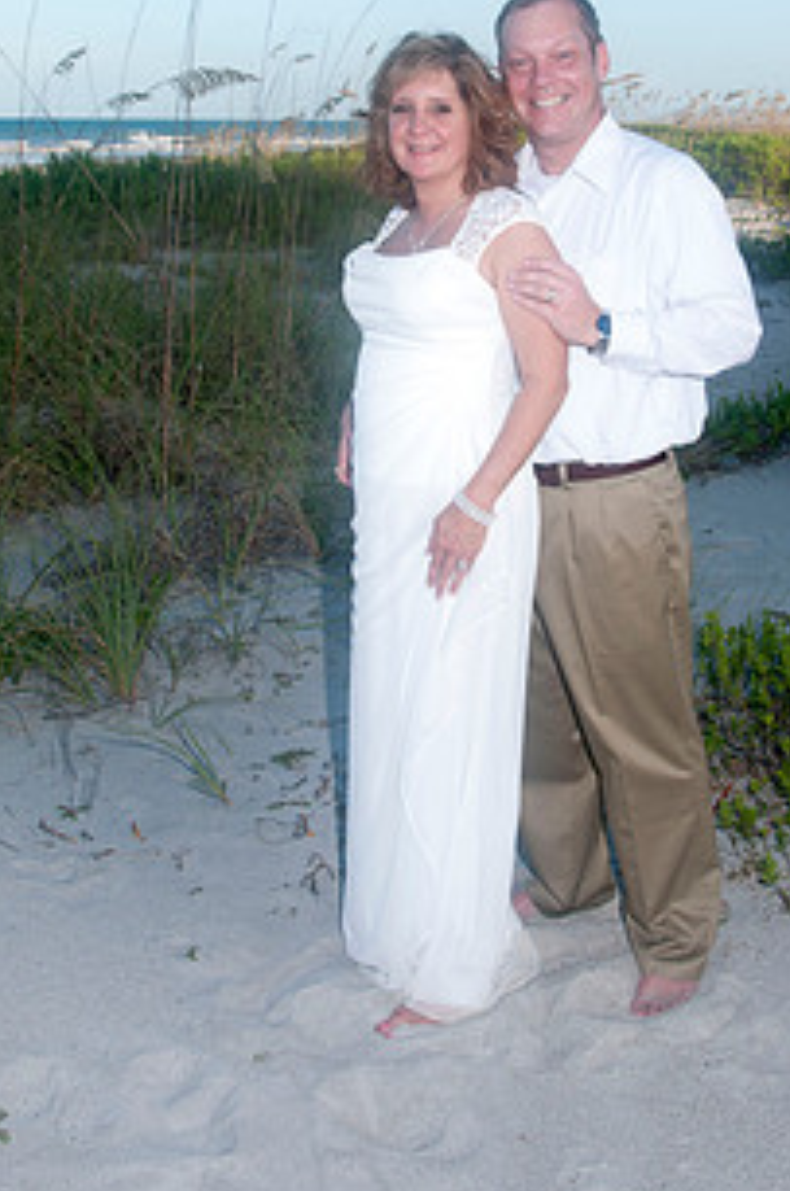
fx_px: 1750
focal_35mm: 53
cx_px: 473
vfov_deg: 36.9
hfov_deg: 25.4
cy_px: 343
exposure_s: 1/125
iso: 100
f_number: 8
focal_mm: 24
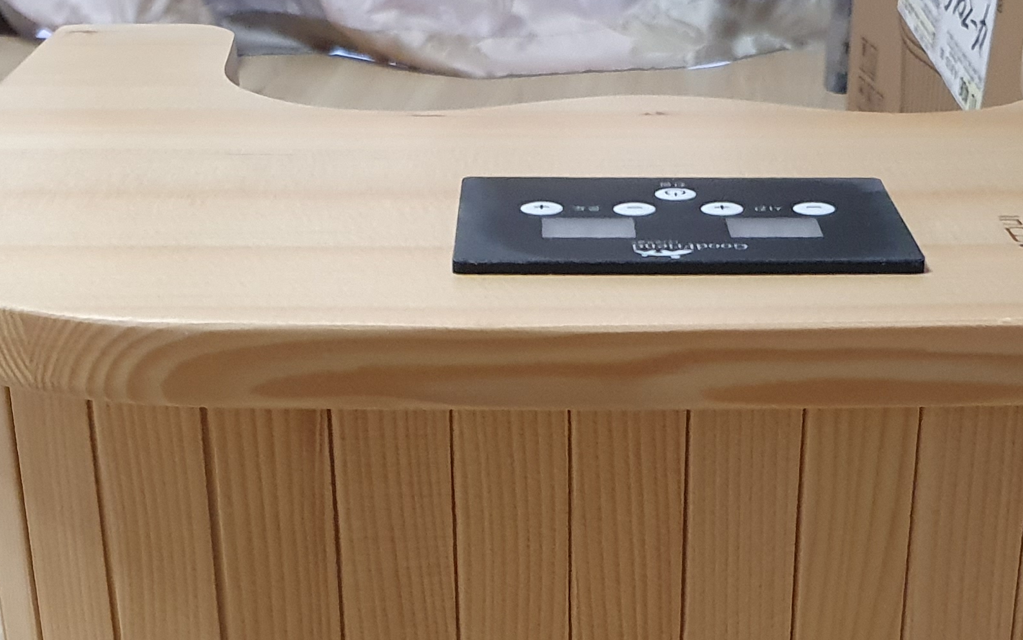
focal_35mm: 70
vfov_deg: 18.1
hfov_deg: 29.2
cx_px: 683
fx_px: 1952
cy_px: 649
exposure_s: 1/40
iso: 500
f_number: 1.5
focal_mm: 4.32
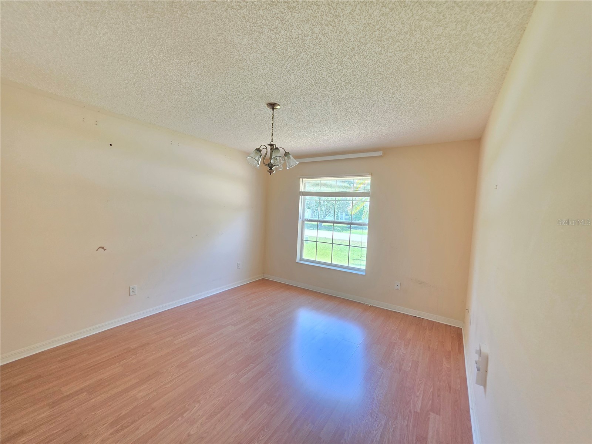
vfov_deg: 89.9
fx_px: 222
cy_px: 222
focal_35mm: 13
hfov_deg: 106.2
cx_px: 296
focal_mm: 2.2
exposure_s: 1/120
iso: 200
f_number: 1.9
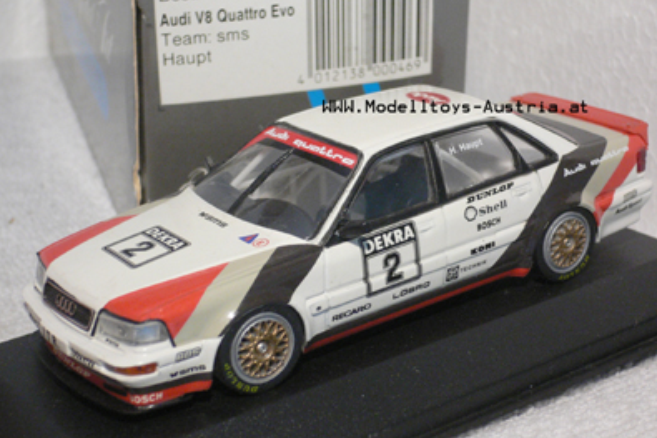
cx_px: 329
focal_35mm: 78
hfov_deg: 26.0
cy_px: 213
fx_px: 1423
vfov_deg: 17.5
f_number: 4.2
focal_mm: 12.3
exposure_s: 1/15
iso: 200
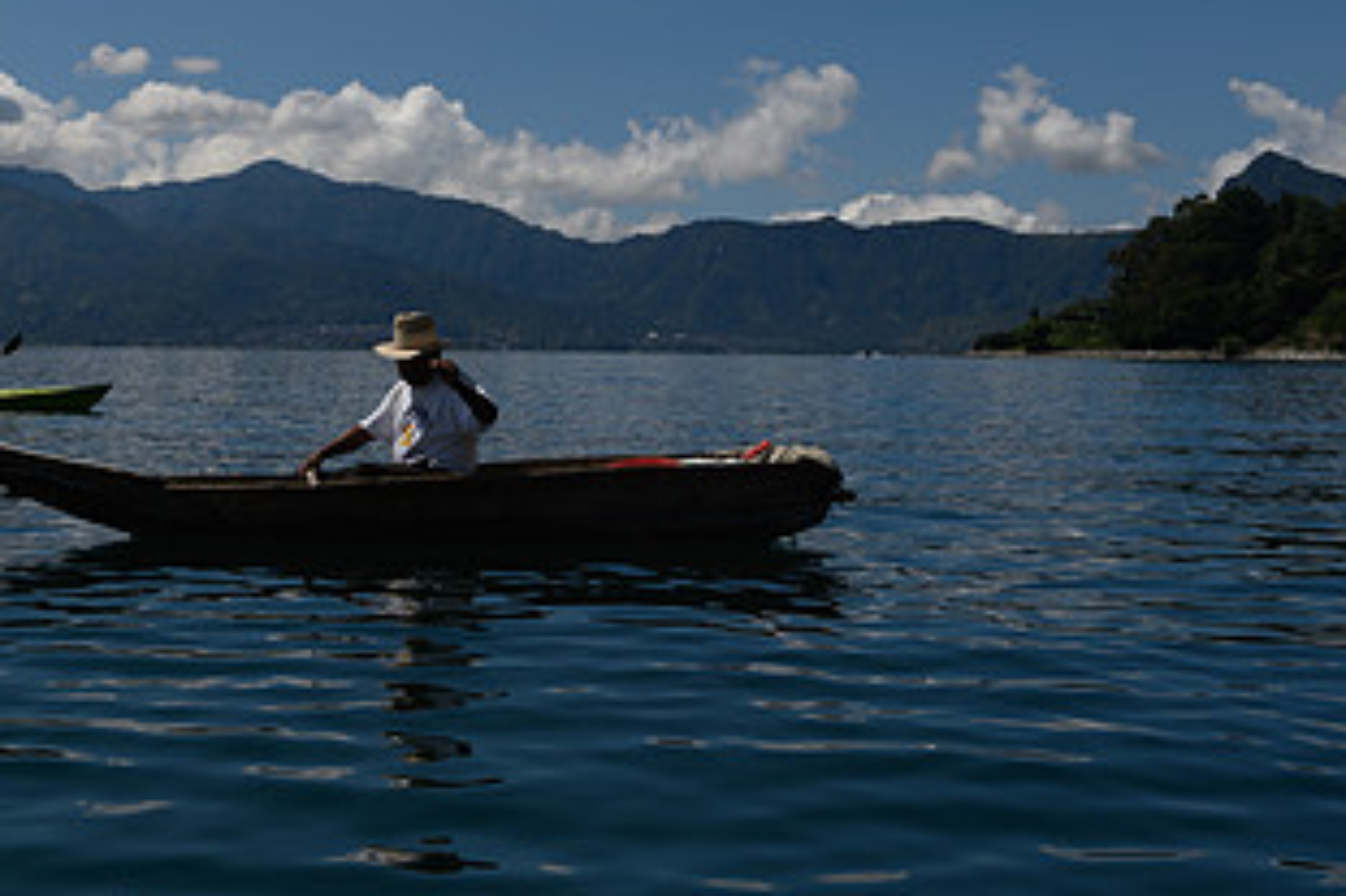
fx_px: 2093
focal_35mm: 56
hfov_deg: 34.3
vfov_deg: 23.5
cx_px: 216
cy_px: 80
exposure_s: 1/320
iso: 64
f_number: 11
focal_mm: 30
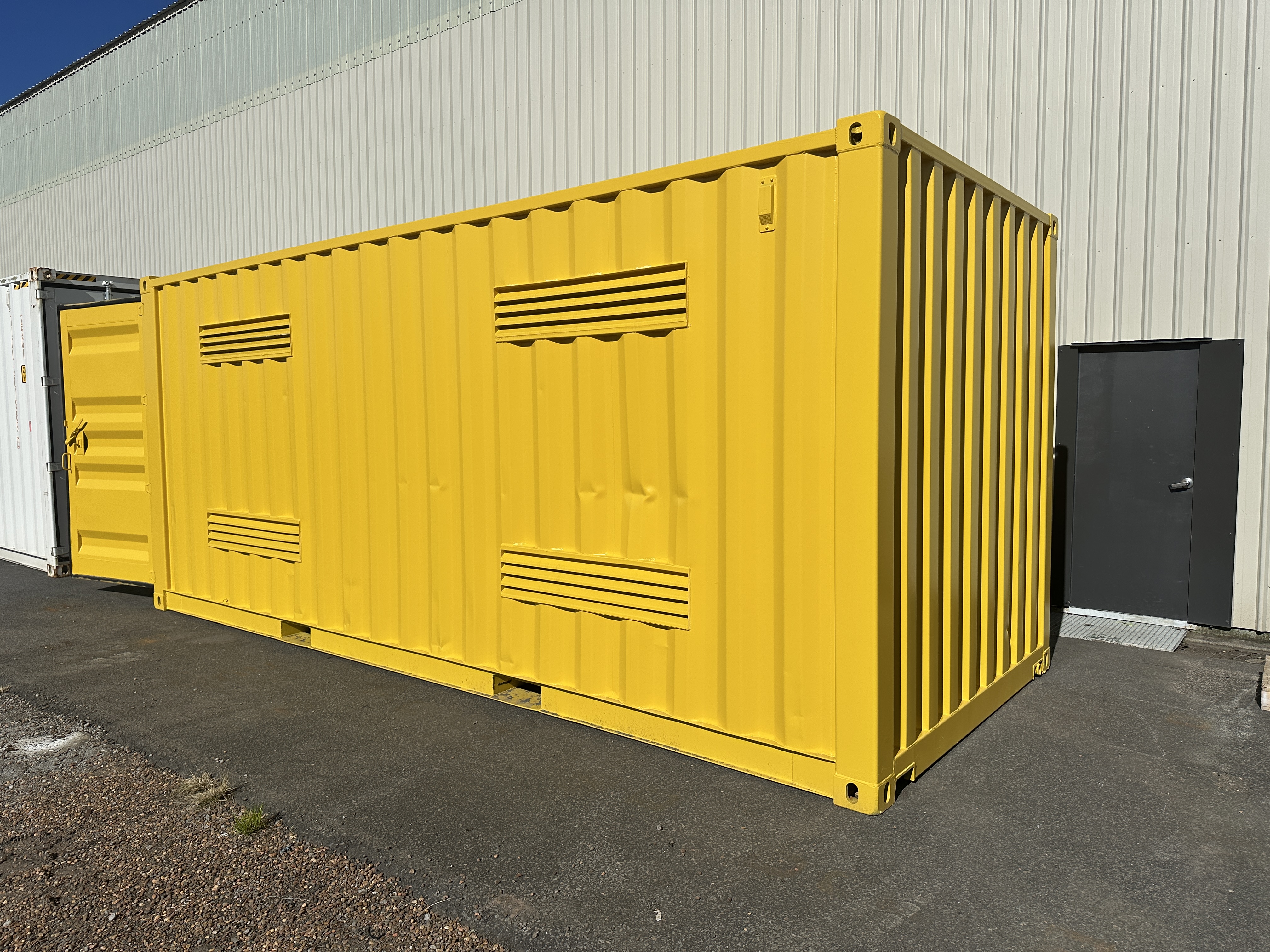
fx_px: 881
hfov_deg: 71.6
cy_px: 476
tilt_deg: -2.3
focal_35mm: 24
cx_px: 635
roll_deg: +0.4
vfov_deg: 56.8
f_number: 1.78
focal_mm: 6.86
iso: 100
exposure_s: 1/15625
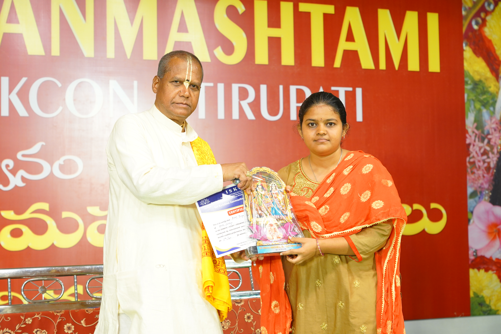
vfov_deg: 19.5
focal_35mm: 70
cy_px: 167
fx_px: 974
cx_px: 250
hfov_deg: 28.8
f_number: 6.3
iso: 2000
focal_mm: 70
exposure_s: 1/200
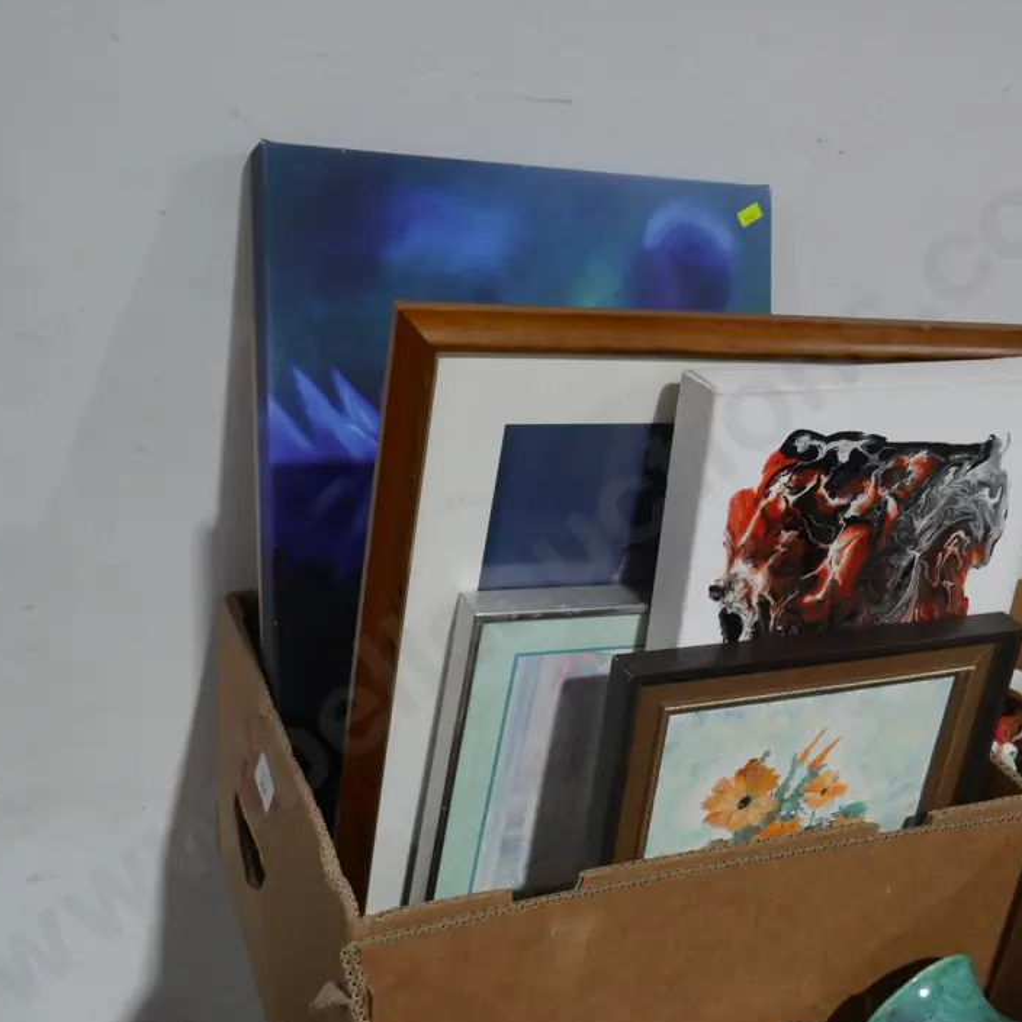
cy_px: 544
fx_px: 1202
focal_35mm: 36
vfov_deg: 46.0
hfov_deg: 45.9
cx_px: 584
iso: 1250
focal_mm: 14
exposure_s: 1/60
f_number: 5.6
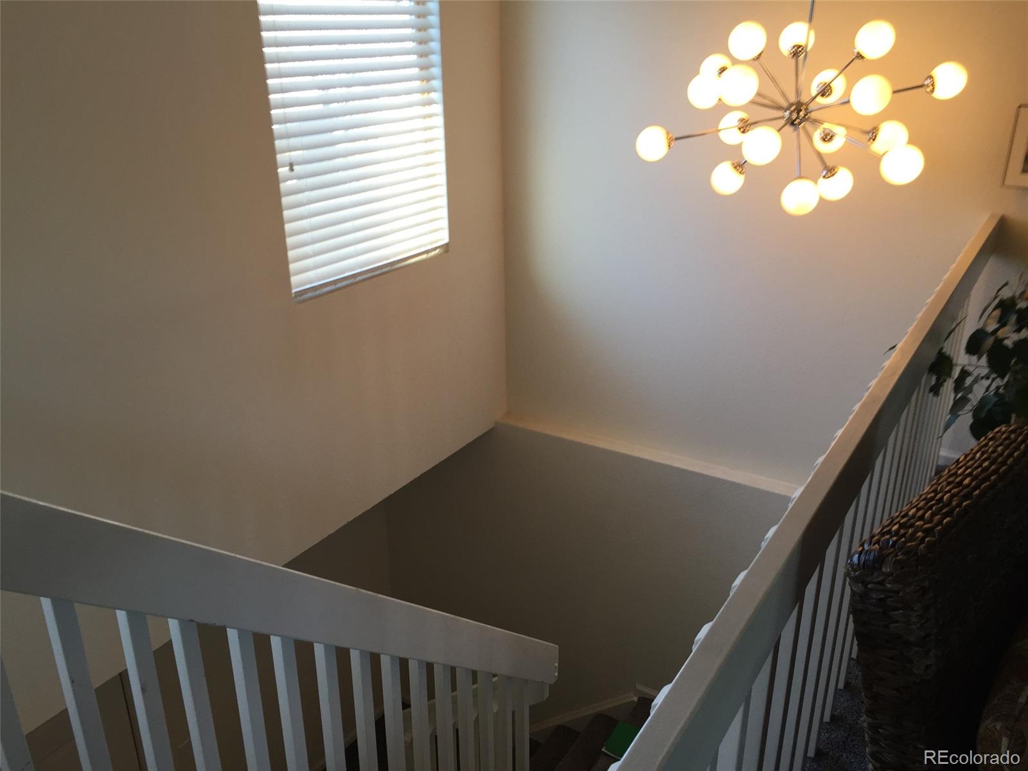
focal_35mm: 29
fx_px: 861
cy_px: 386
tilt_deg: -24.3
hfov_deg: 61.7
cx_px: 514
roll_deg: +0.5
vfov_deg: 48.2
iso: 32
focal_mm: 4.15
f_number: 2.2
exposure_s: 1/60
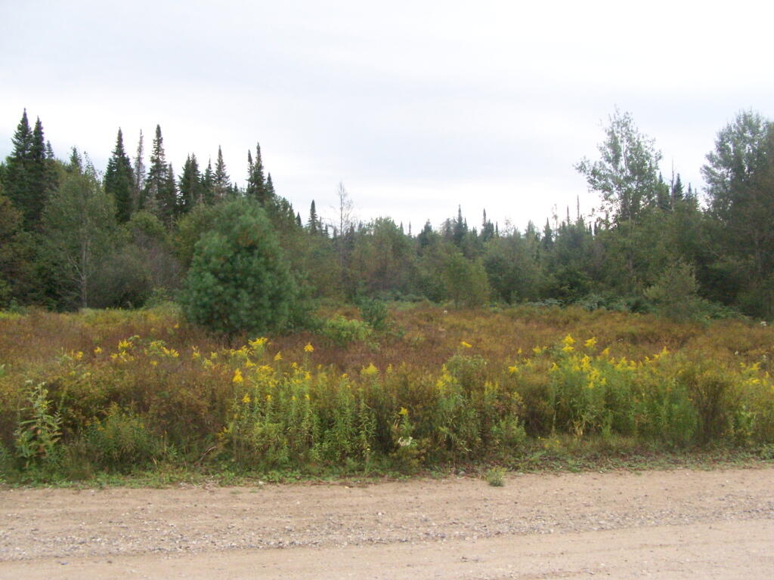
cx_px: 387
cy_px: 290
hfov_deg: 49.0
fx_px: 850
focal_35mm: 38
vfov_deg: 37.7
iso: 400
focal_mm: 6.3
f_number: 5.6
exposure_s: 1/640
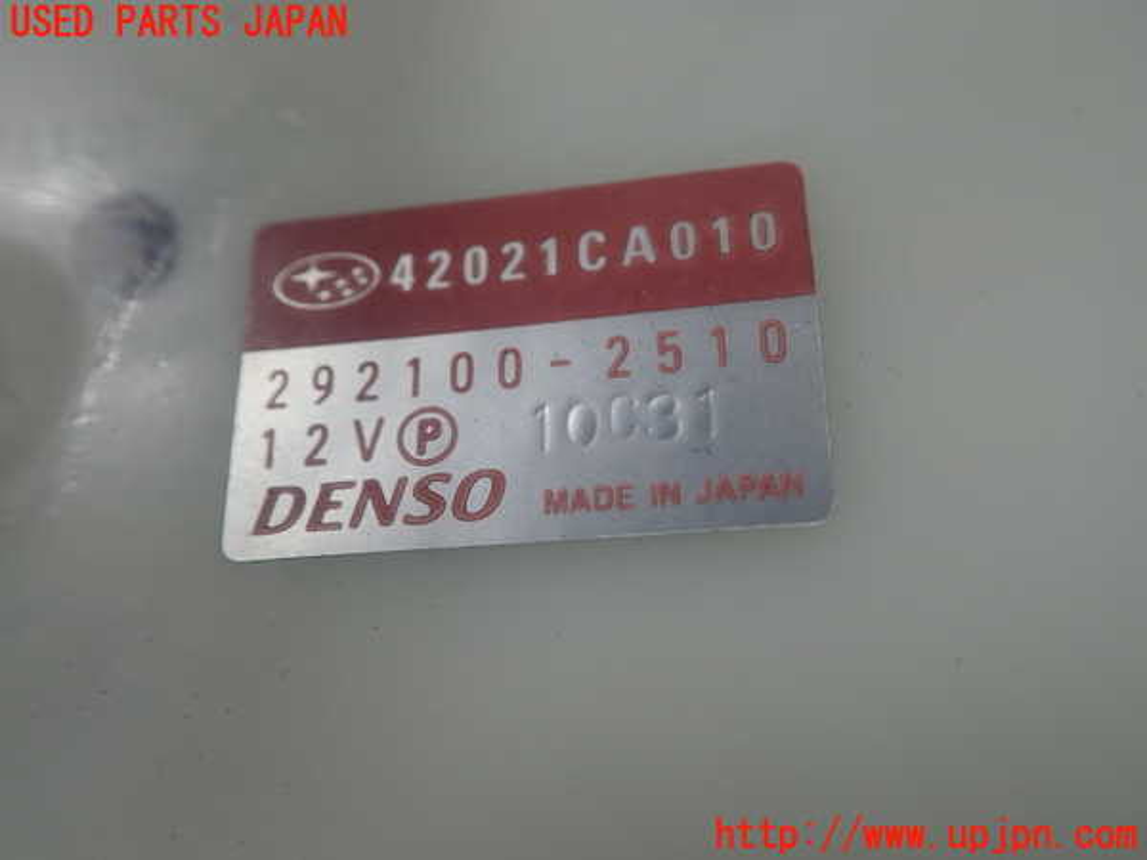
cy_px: 430
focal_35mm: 30
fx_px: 994
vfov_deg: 46.8
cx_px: 574
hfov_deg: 60.0
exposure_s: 1/125
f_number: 2.3
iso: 100
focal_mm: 5.5
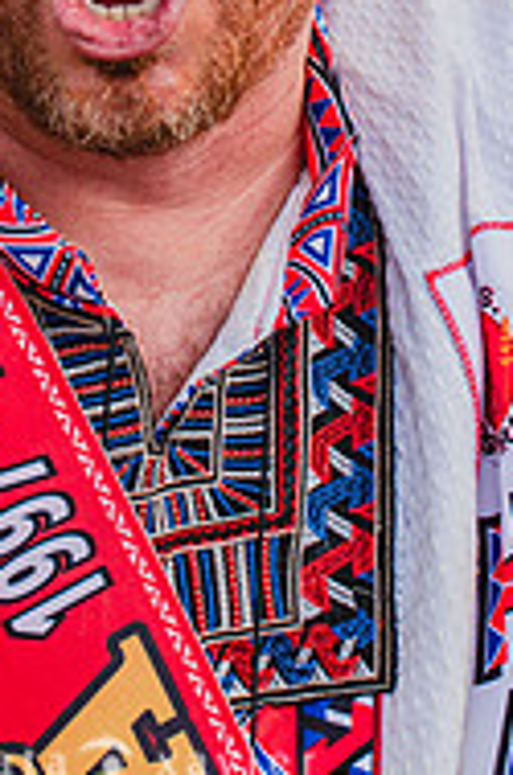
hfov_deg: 8.2
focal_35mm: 167
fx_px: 3589
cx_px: 101
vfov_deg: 12.1
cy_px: -86
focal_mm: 70
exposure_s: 1/1600
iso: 640
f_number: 5.6
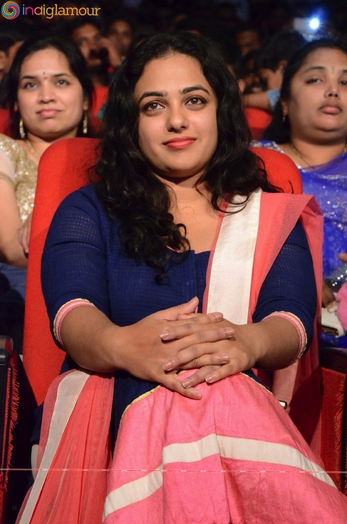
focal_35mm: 112
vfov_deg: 18.2
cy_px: 262
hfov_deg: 12.1
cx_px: 174
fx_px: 1633
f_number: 5.6
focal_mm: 75
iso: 8000
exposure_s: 1/125
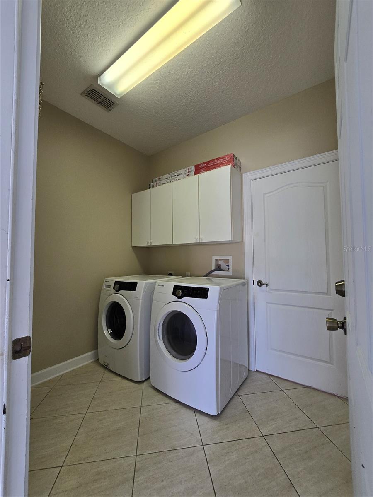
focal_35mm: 13
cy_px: 248
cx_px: 186
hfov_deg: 89.9
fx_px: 187
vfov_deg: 106.2
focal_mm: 2.2
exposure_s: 1/120
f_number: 2.2
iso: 100
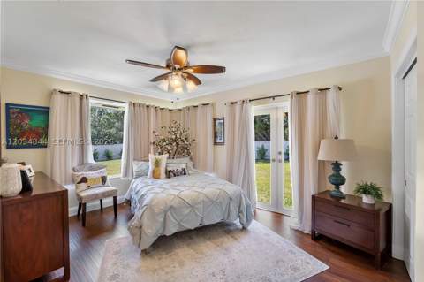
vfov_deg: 77.2
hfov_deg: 100.4
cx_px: 212
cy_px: 141
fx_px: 176
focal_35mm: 15
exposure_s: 1/13
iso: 160
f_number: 11
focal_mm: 10
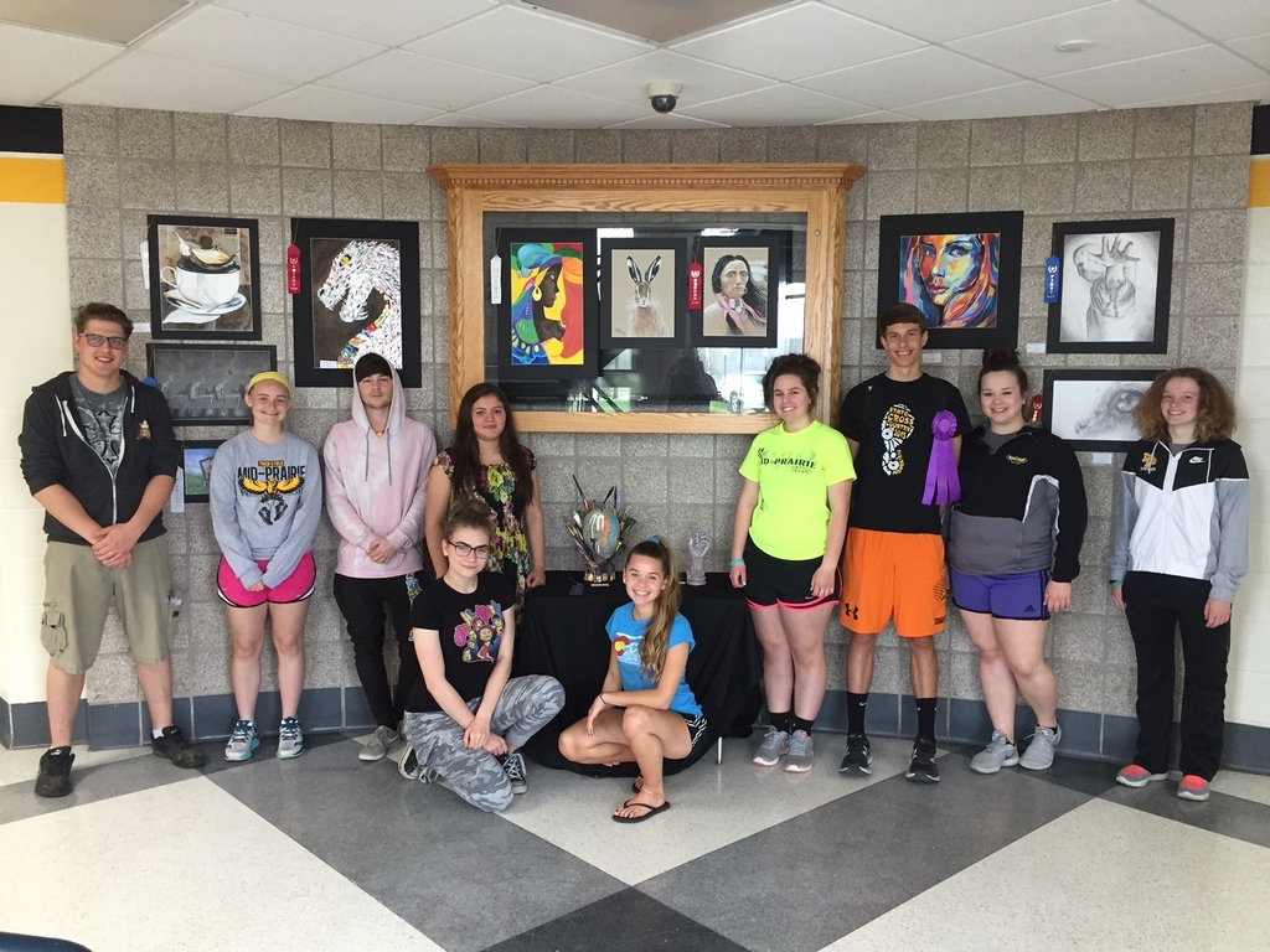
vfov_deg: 48.2
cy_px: 476
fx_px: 1064
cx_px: 635
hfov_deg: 61.7
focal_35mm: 29
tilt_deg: -6.0
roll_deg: -1.2
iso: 125
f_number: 2.2
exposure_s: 1/30
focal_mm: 4.15
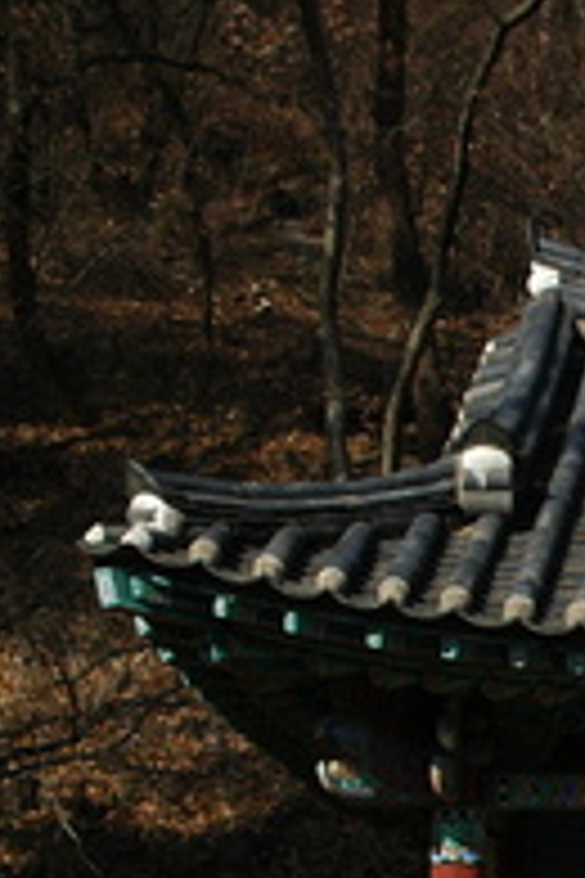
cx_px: 1141
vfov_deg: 11.8
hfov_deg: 7.7
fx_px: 4192
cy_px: 988
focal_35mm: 172
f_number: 6.3
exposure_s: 1/800
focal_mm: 32
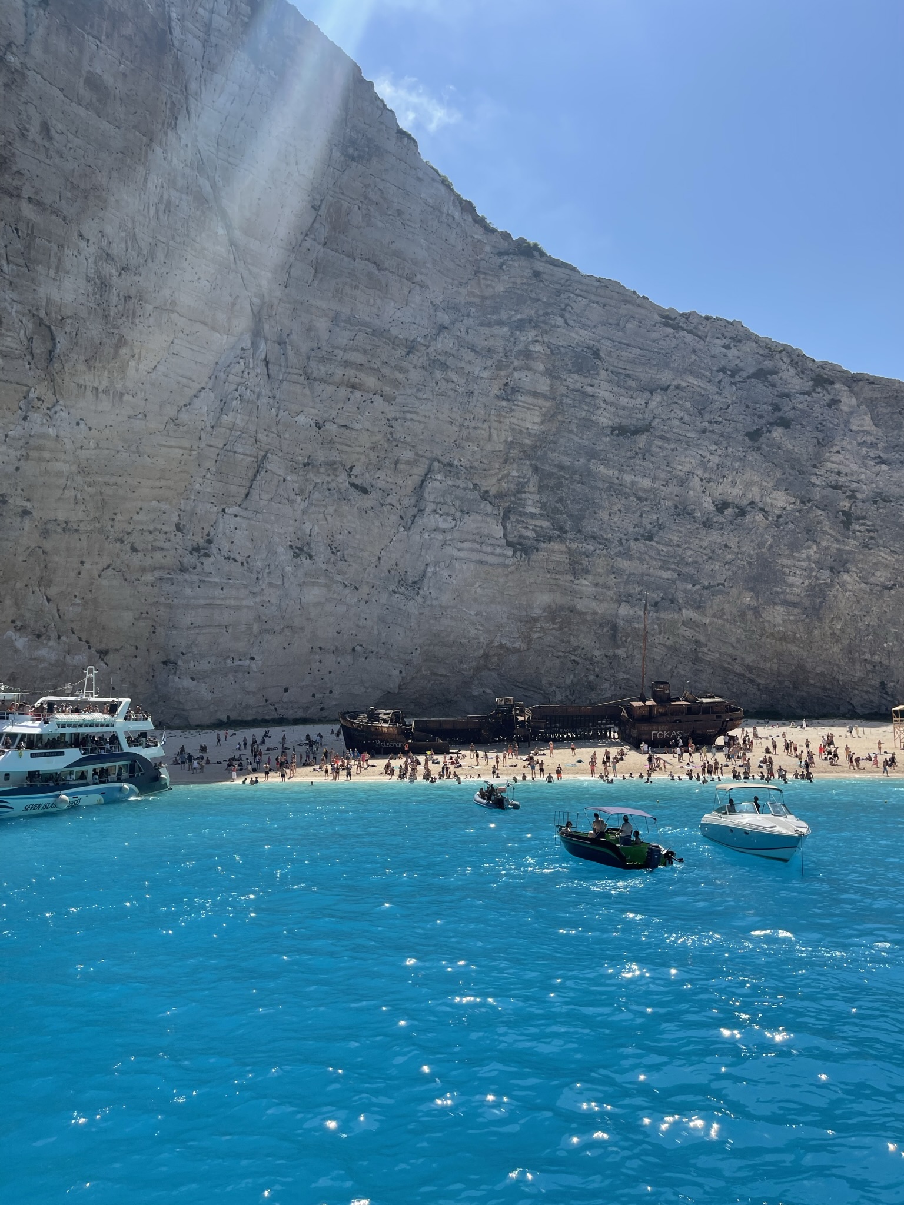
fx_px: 905
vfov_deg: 67.3
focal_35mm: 26
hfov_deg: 53.1
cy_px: 602
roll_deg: +0.9
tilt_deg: +6.6
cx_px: 452
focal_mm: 5.1
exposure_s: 1/4348
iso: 32
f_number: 1.6
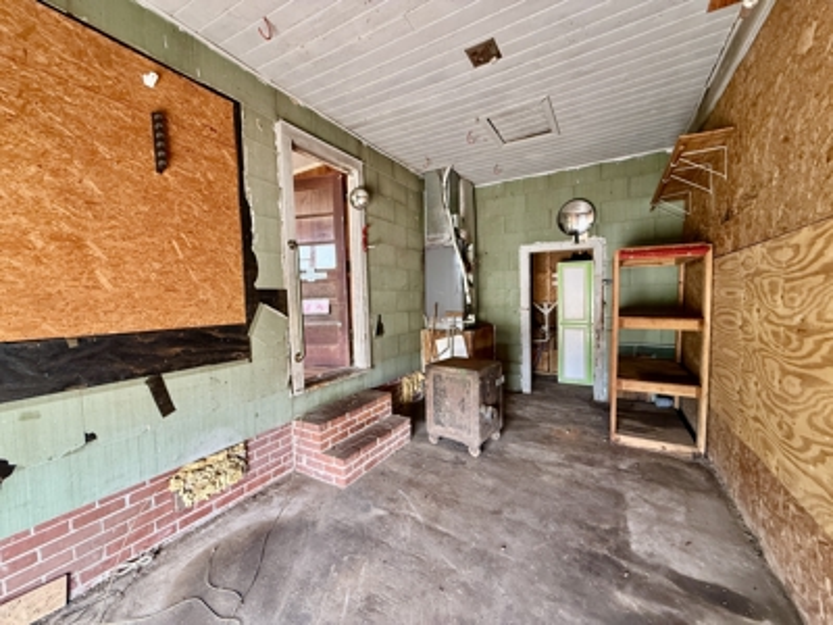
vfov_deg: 85.7
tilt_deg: -1.7
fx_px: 337
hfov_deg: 102.1
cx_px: 416
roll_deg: +1.5
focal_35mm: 14
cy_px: 312
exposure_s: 1/94
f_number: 2.2
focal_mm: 2.22
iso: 400
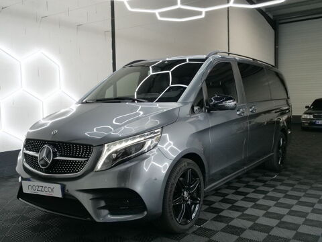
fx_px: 316
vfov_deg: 41.8
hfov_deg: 54.0
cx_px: 161
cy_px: 121
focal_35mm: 34
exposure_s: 1/60
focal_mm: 17
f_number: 6.3
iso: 2000
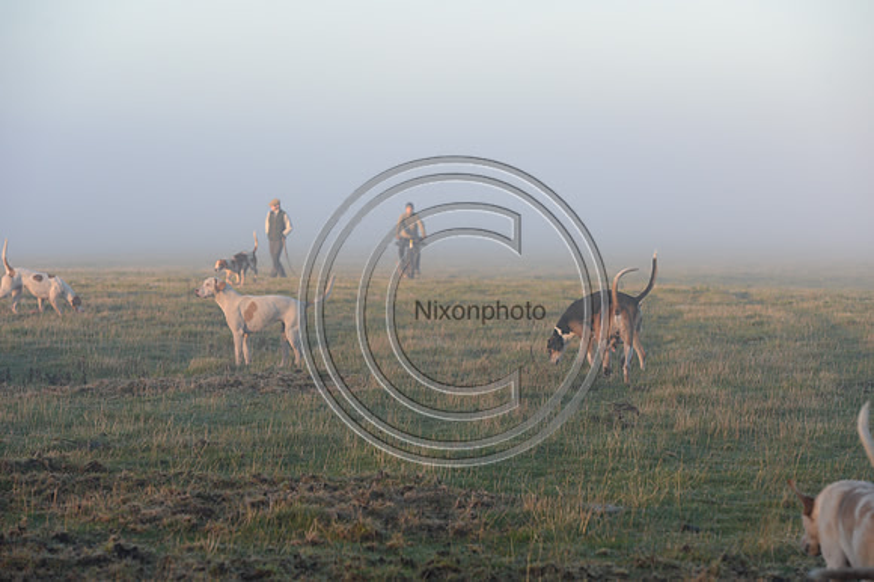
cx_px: 437
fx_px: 3761
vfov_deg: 8.8
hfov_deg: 13.3
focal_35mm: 155
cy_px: 291
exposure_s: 1/800
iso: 1250
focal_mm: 155
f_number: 8
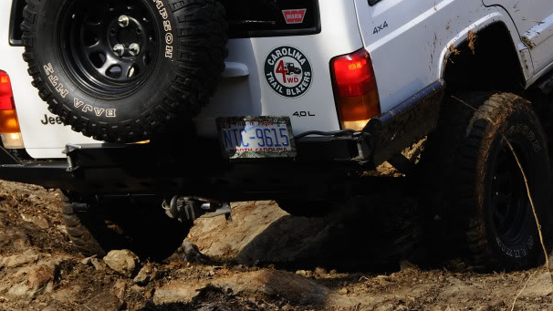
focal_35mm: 252
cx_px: 396
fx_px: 3694
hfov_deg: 8.6
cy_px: 13
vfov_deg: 4.8
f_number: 11
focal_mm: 95
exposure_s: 1/60
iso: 200
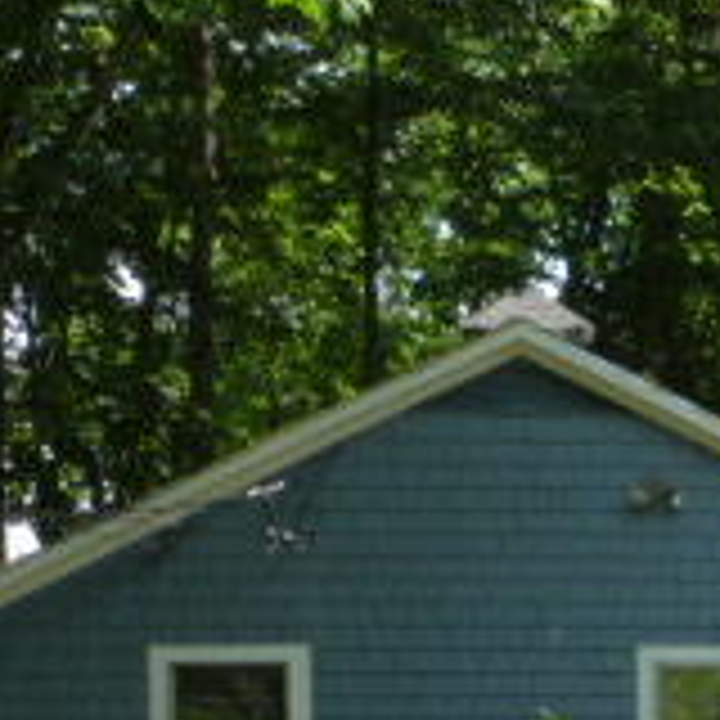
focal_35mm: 159
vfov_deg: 10.7
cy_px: 986
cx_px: 1364
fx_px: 3742
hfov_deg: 10.3
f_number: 4
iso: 160
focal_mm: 8
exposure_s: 1/200
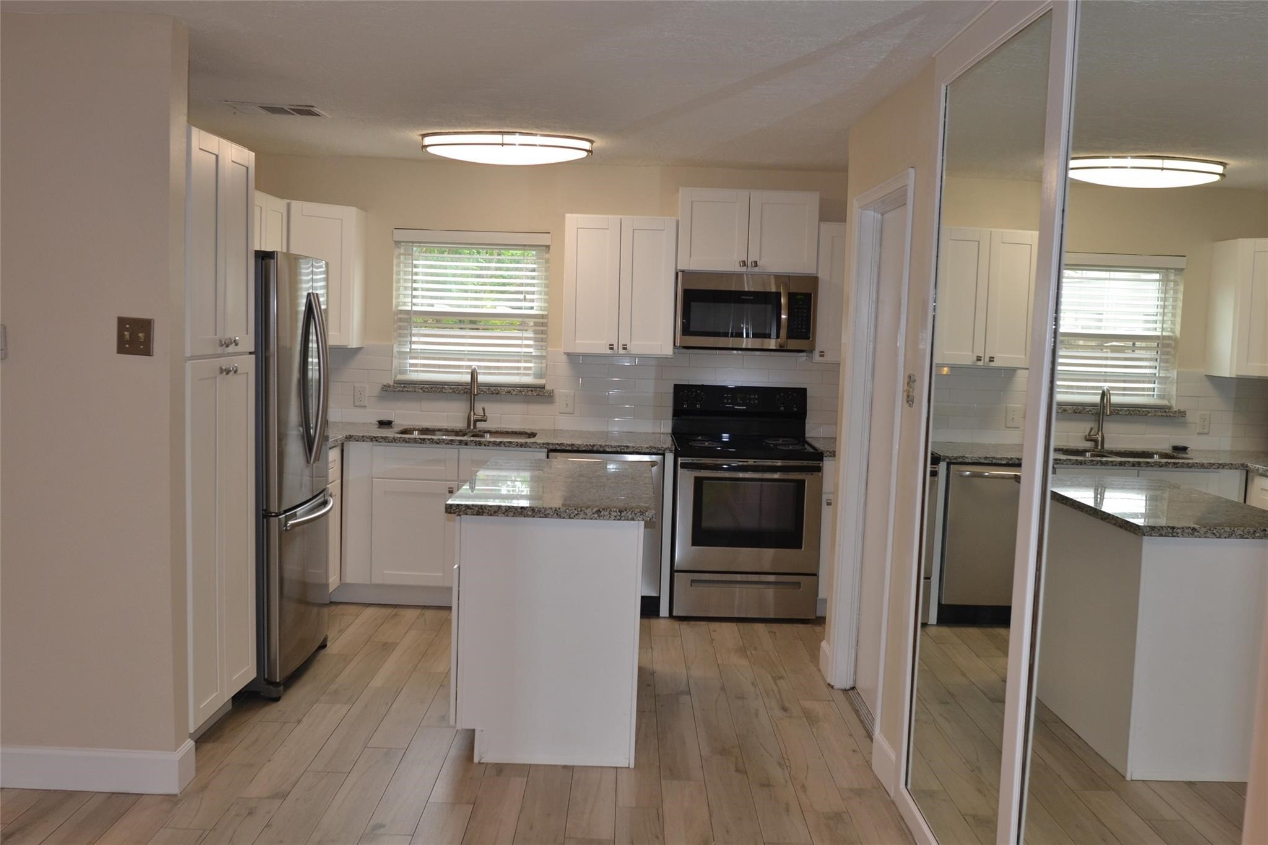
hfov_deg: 61.9
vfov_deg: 43.6
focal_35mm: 30
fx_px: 1057
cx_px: 634
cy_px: 422
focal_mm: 20
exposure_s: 1/100
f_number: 4
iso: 400
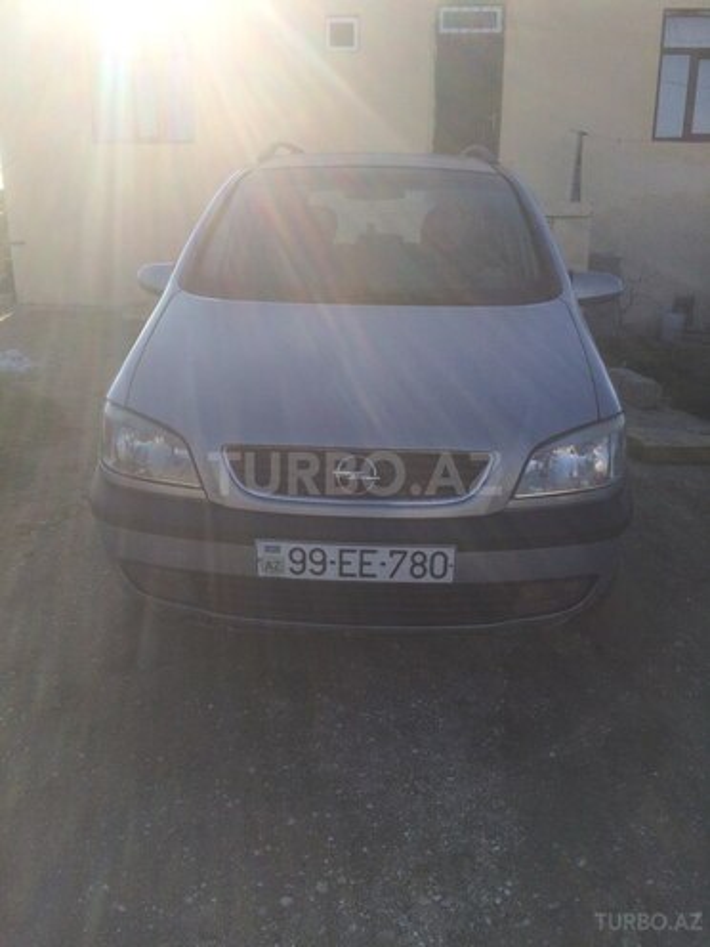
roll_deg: -1.7
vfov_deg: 61.7
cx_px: 355
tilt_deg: -13.2
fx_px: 793
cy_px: 474
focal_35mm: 29
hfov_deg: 48.2
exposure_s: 1/2283
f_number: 2.2
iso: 32
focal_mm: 4.15
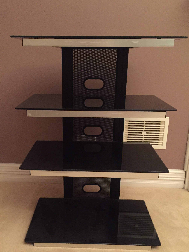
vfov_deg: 52.5
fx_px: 255
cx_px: 79
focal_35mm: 35
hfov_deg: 40.6
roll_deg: -0.1
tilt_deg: -17.4
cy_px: 141
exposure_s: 1/17
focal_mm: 4.15
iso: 640
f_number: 2.2
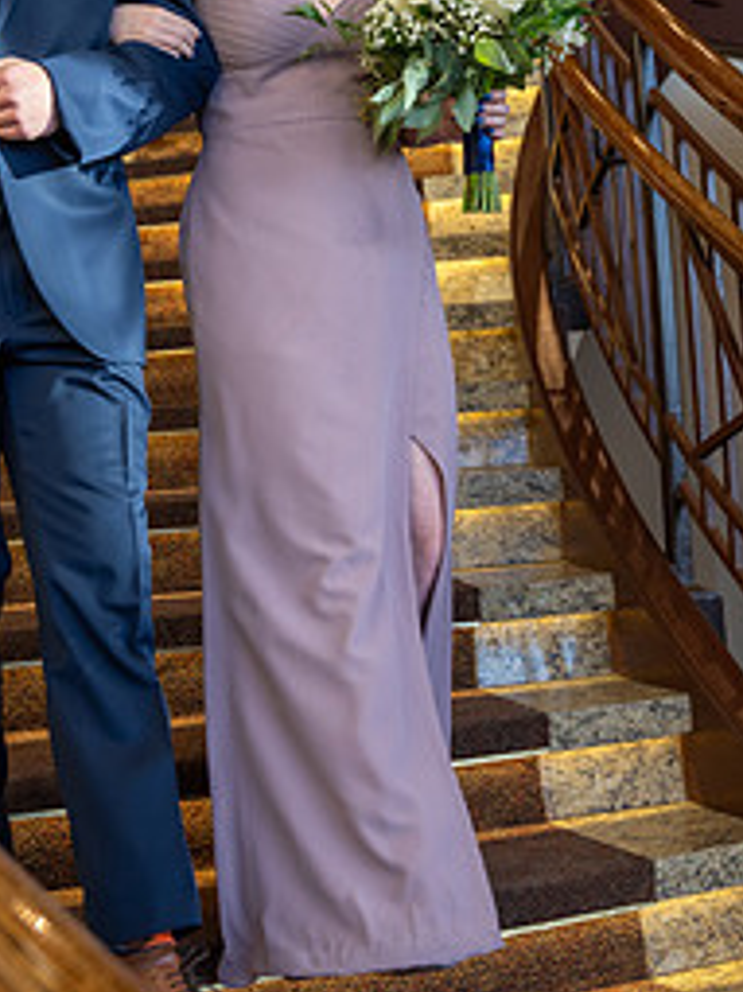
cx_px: 416
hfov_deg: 21.3
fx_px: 1976
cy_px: 194
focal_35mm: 69
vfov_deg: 27.6
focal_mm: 26.9
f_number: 2.8
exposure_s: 1/250
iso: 640
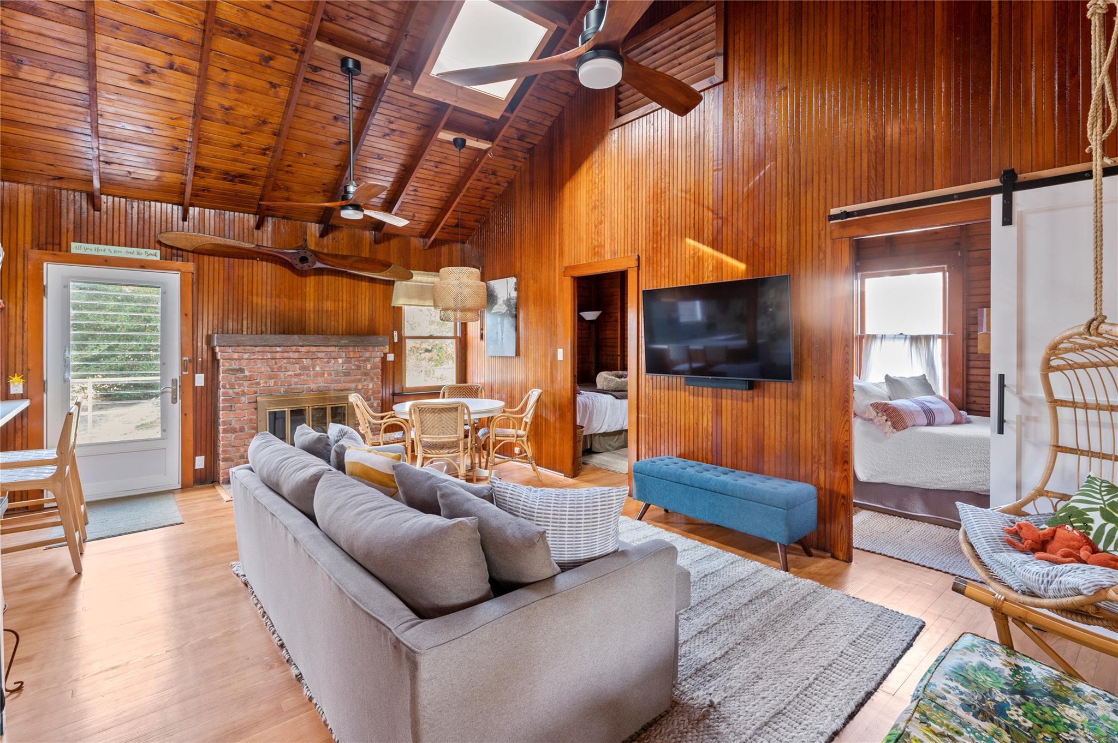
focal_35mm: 16
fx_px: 496
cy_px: 372
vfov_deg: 73.7
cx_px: 559
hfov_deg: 96.8
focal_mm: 16
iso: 320
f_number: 7.1
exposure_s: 1/3
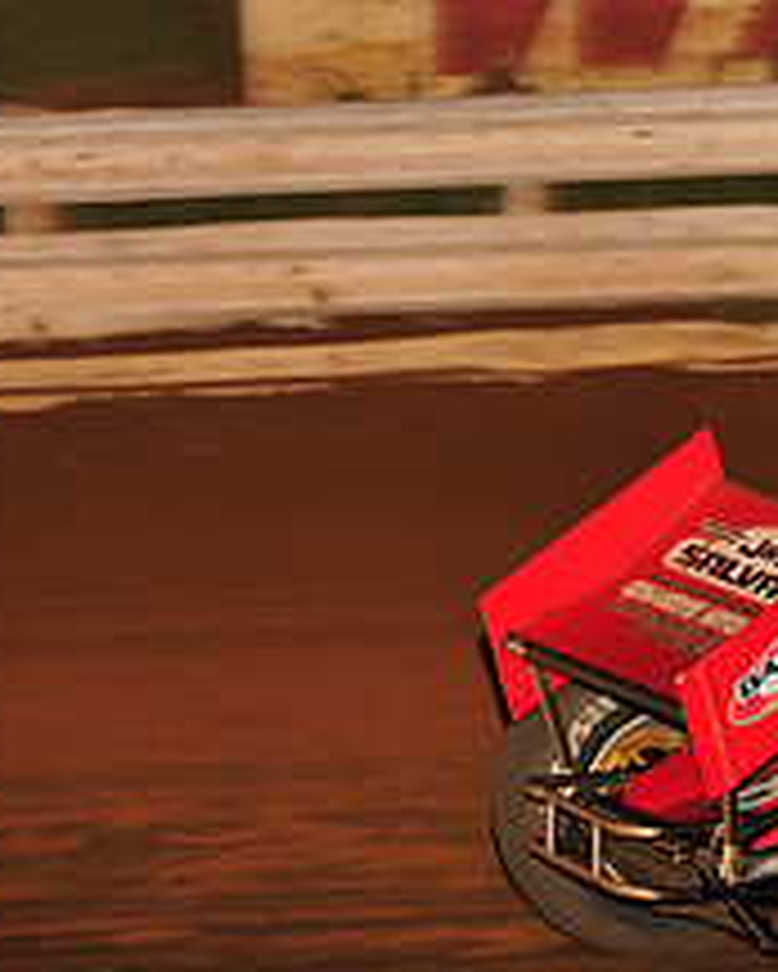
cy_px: 292
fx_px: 9779
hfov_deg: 4.5
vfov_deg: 5.7
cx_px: 1237
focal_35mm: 340
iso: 1000
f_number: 6.3
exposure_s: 1/320
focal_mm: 135
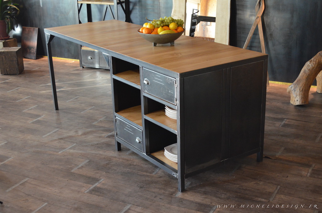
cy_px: 106
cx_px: 161
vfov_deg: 25.6
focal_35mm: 52
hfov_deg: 37.9
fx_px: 469
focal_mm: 35
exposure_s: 1/30
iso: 1800
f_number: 5
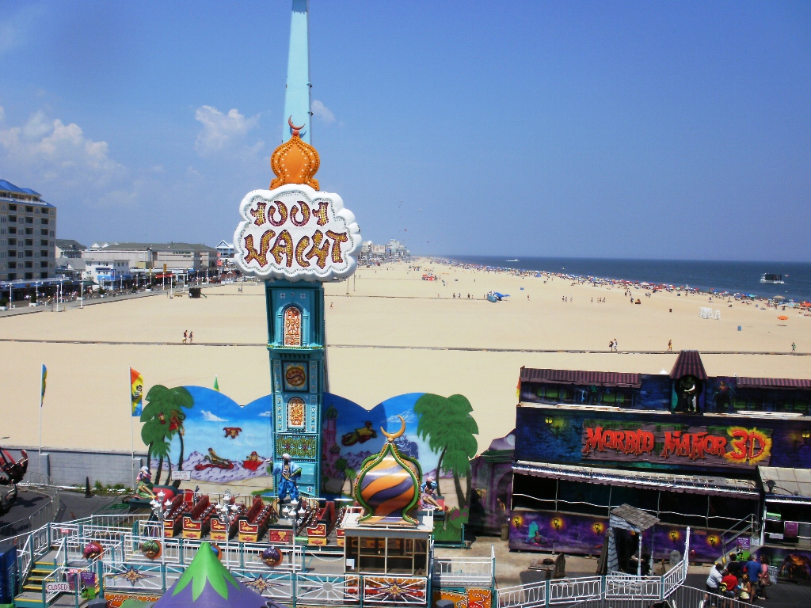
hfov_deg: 51.4
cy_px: 304
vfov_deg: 39.7
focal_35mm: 36
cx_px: 406
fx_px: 843
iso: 100
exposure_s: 1/800
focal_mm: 6.3
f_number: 5.6
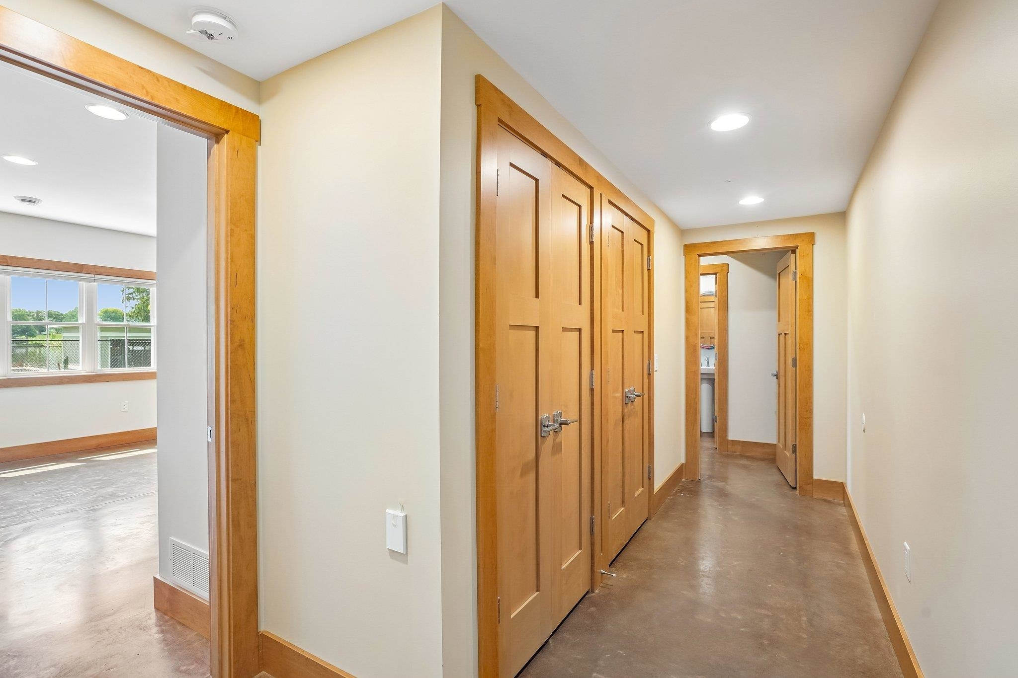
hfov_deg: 96.7
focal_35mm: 16
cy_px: 339
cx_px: 509
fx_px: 452
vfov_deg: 73.7
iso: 400
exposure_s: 1/10
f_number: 8
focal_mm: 16
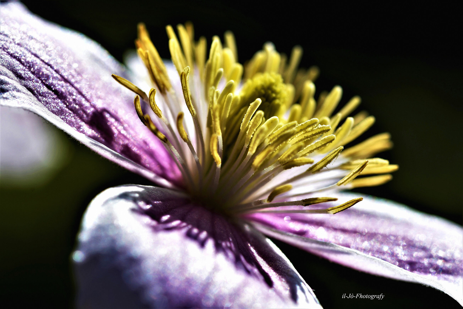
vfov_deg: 8.7
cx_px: 232
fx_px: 2025
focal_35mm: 158
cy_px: 154
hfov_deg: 13.0
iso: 100
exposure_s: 1/200
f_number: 11
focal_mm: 105
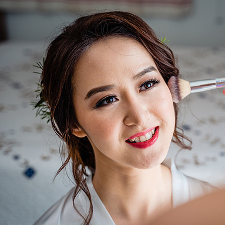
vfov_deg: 24.0
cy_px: 107
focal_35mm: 72
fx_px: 529
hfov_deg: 23.8
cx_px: 156
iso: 250
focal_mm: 52
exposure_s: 1/320
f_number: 3.2
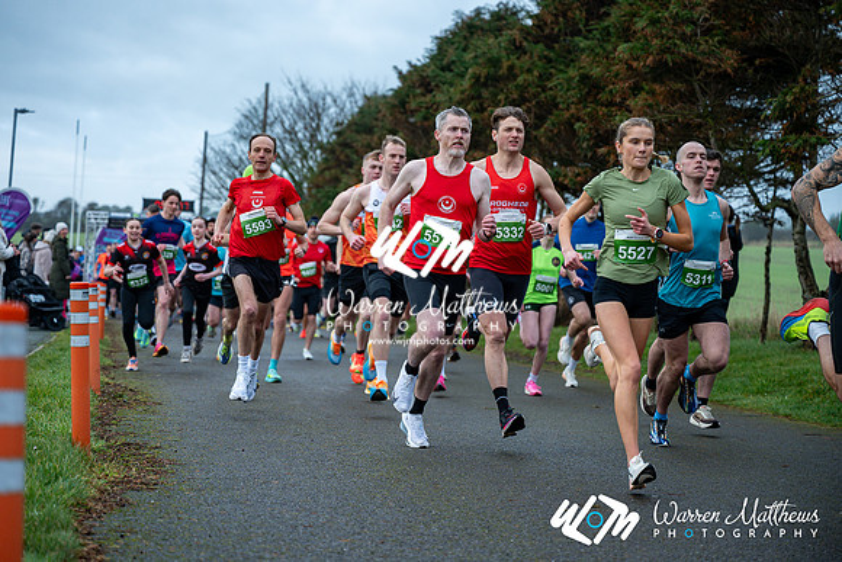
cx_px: 421
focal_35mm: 70
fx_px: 1638
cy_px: 281
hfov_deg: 28.8
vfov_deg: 19.5
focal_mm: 70
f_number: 2.8
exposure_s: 1/1250
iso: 320
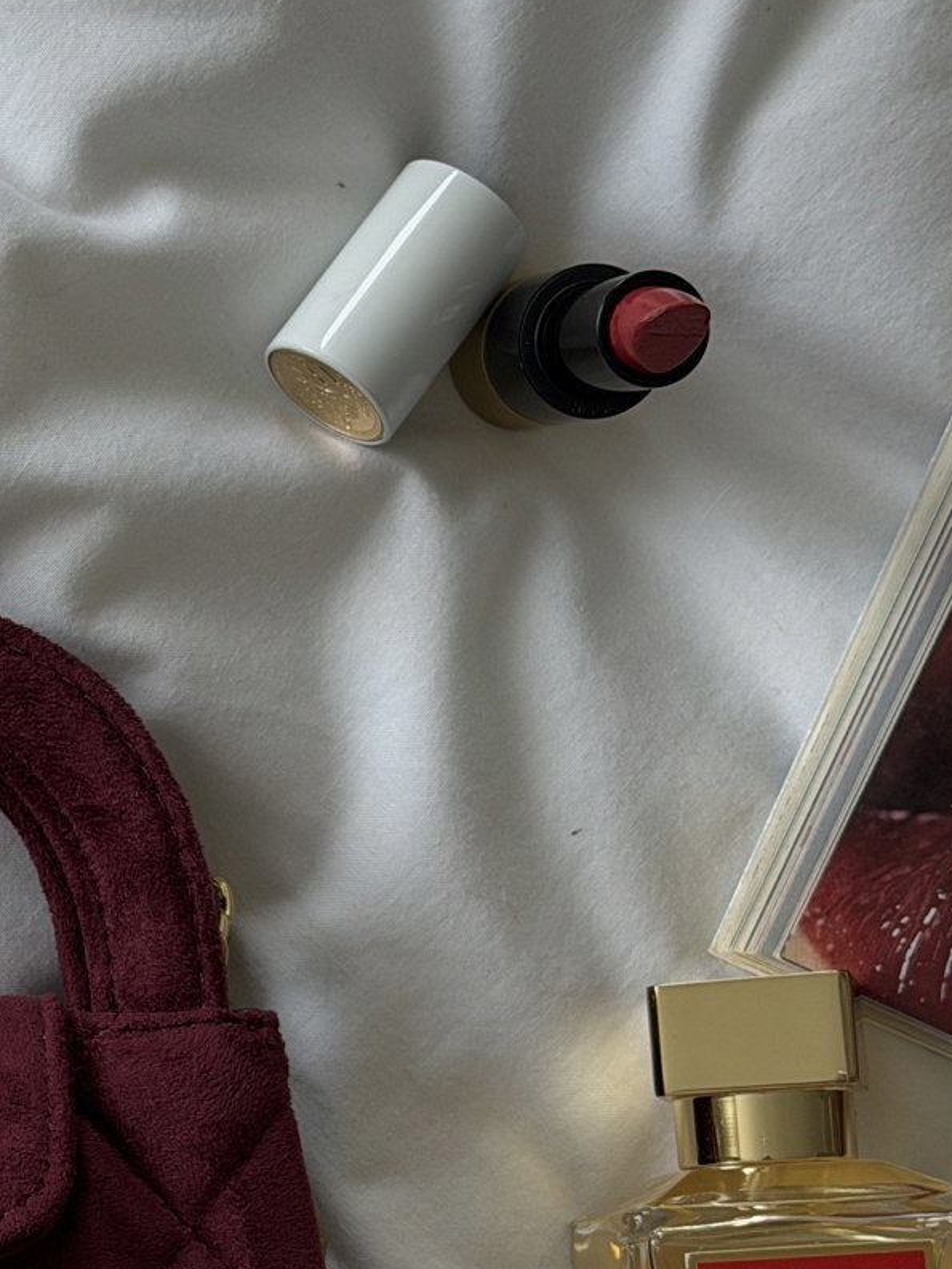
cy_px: 891
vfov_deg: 16.2
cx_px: -182
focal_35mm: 121
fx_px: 4436
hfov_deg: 12.0
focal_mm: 6.76
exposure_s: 1/114
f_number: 1.78
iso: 100
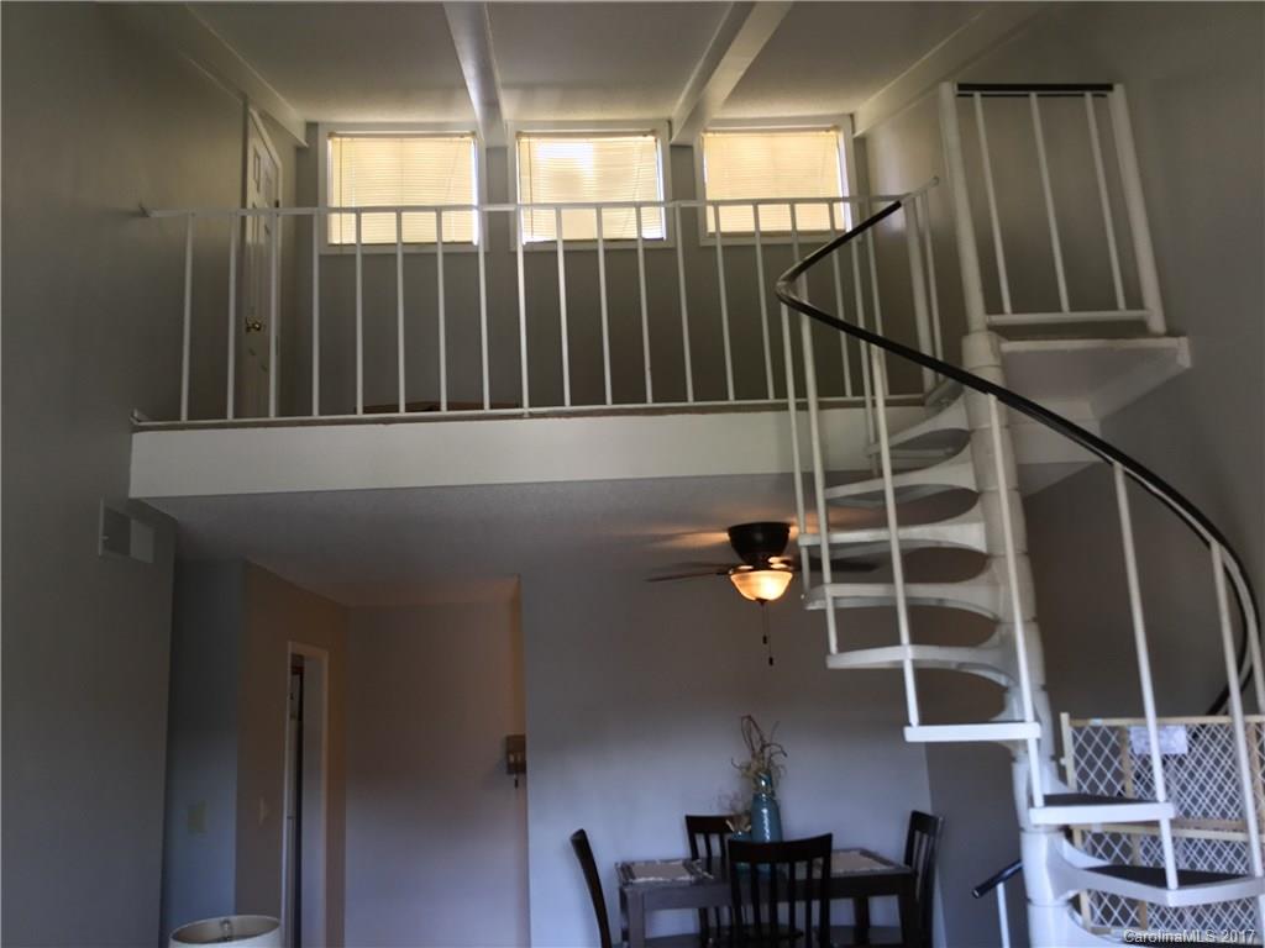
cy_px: 474
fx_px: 1133
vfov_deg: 45.4
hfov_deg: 58.4
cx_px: 632
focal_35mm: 31
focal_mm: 3.3
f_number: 2.4
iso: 50
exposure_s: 1/30
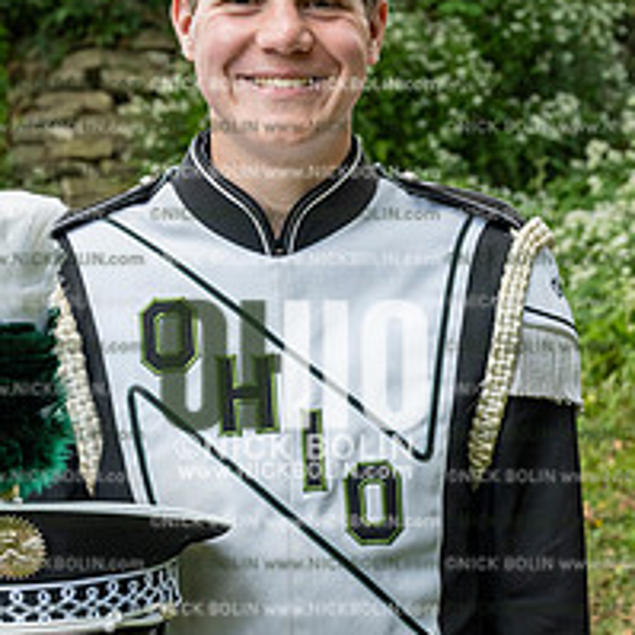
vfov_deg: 17.4
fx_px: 2075
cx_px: 294
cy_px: 389
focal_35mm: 100
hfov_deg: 17.4
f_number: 5.6
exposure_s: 1/640
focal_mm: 52
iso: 1000
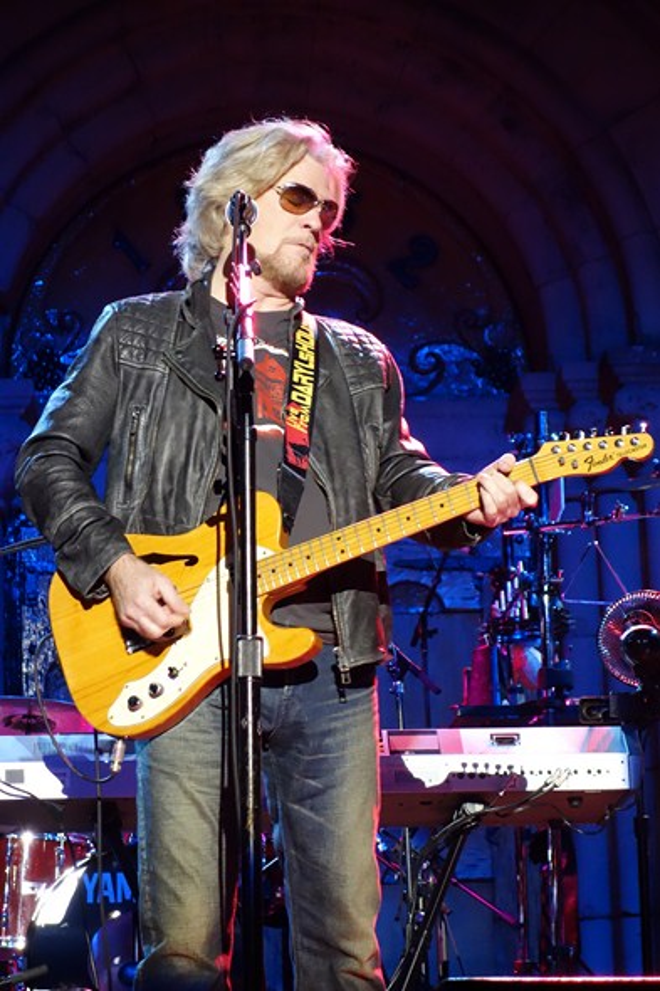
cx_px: 330
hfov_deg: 13.7
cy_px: 496
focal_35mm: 100
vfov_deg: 20.4
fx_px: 2751
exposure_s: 1/60
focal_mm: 37.1
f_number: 4.9
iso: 3200
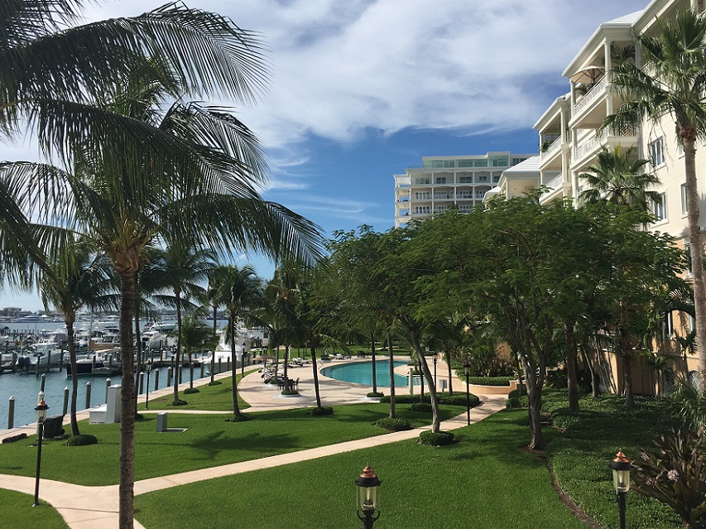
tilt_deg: +8.6
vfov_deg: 41.7
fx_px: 693
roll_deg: -0.5
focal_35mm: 34
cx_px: 374
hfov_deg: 53.9
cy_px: 228
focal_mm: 4.15
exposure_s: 1/2849
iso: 25
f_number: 2.2
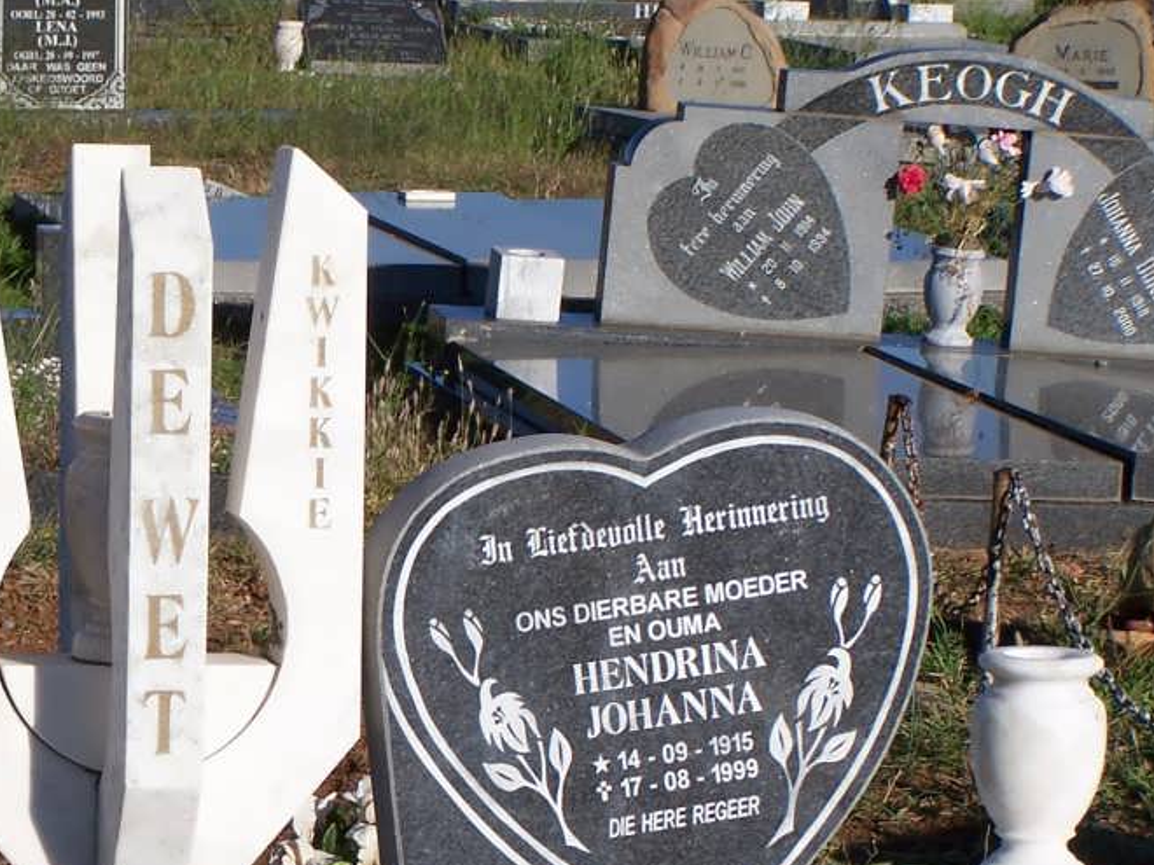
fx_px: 5701
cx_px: 142
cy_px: 643
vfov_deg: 8.7
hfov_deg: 11.5
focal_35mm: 171
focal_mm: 15.6
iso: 80
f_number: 4.5
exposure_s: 1/1000
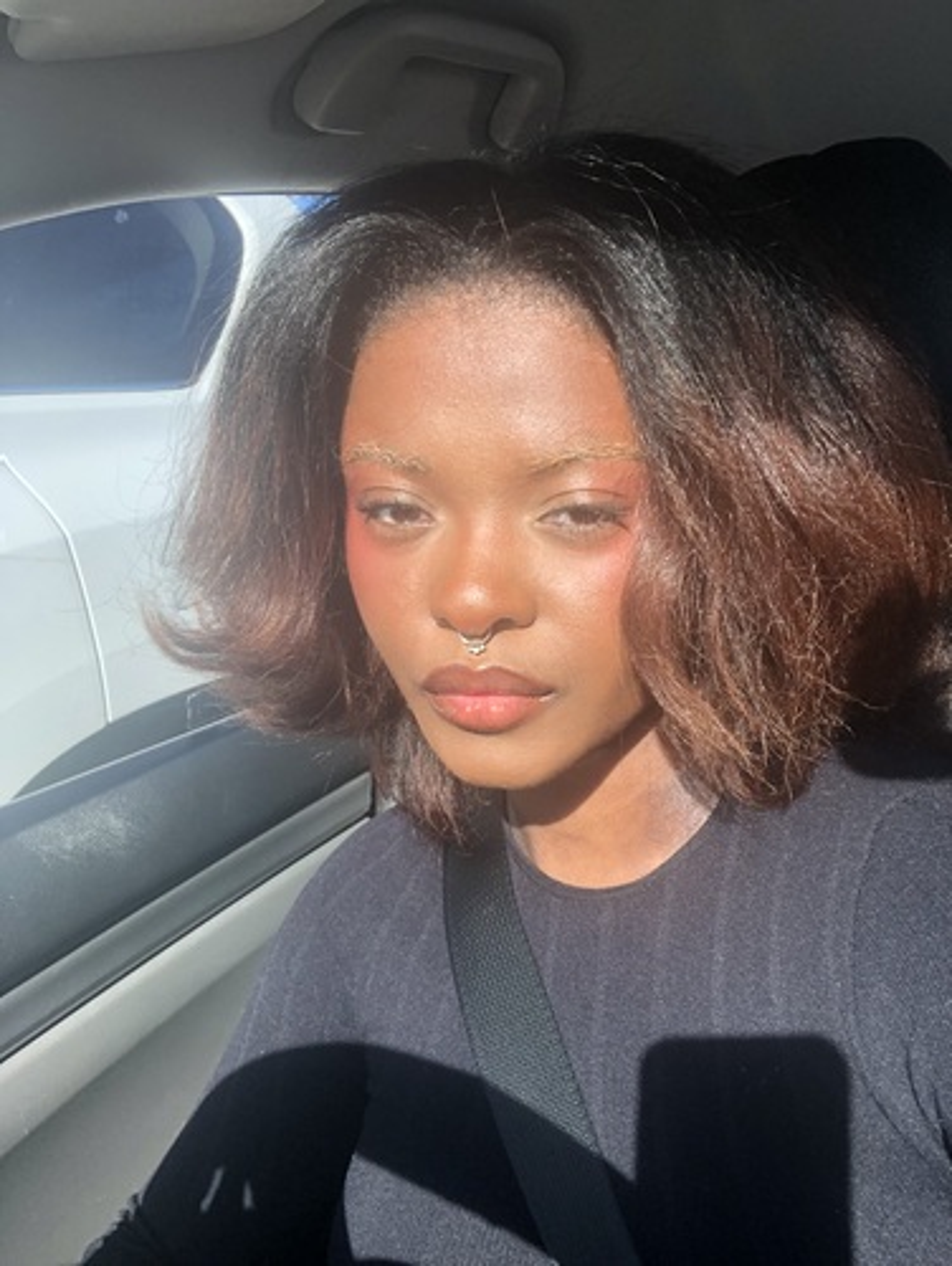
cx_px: 476
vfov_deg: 56.8
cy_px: 633
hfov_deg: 44.2
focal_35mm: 32
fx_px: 1171
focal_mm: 2.87
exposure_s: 1/270
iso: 20
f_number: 2.2
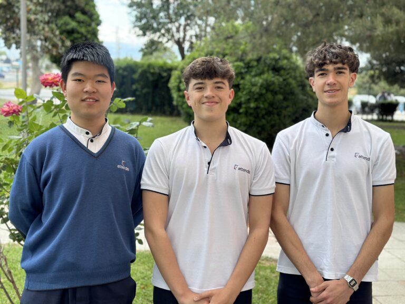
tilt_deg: -6.8
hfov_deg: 39.7
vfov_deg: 30.3
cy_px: 152
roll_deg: -1.8
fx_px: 562
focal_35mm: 48
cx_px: 202
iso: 80
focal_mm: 6.86
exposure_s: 1/1019
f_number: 1.78
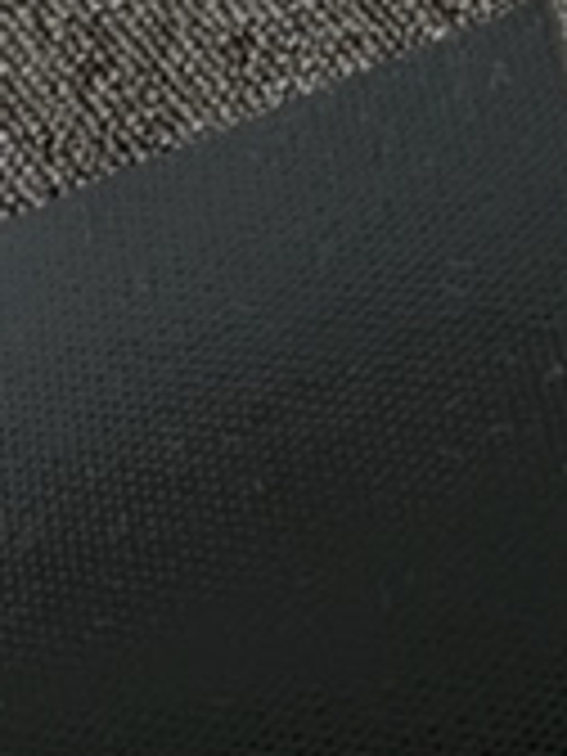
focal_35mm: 99
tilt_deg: -63.6
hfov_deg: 14.3
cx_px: 765
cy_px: 99
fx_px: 2162
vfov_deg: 19.5
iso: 1000
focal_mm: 4.2
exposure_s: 1/30
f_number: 1.6
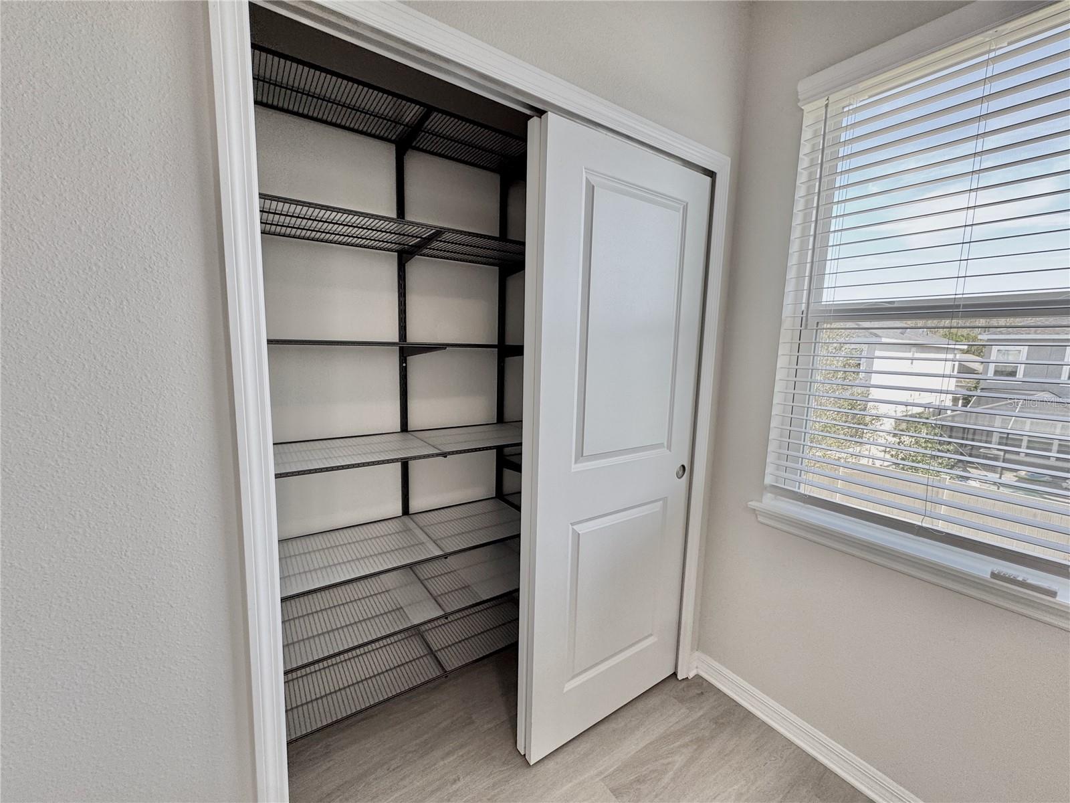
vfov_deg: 85.7
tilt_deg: -6.1
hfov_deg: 102.1
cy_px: 402
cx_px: 535
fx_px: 433
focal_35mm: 14
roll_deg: -1.4
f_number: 2.2
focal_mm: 2.22
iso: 80
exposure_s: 1/120
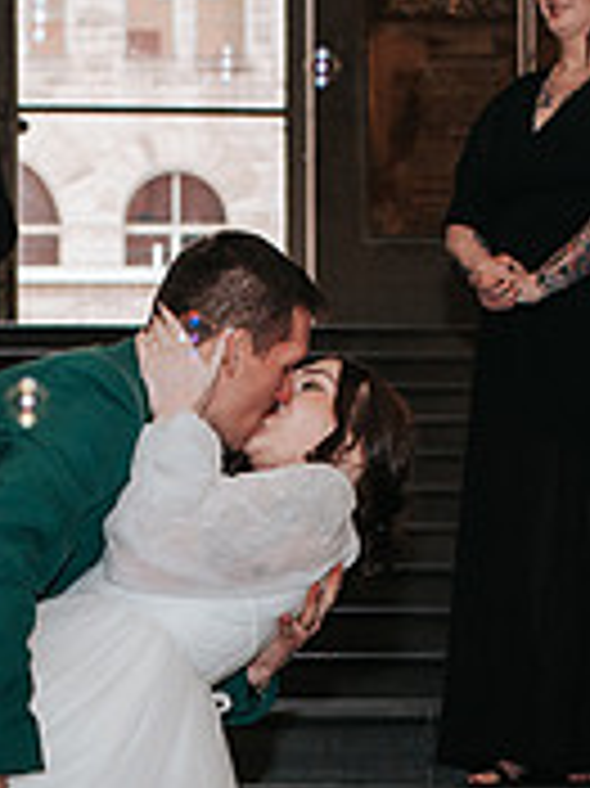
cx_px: 111
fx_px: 3345
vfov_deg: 13.1
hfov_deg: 10.1
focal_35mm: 147
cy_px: 938
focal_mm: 35
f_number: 3.2
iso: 800
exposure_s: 1/200
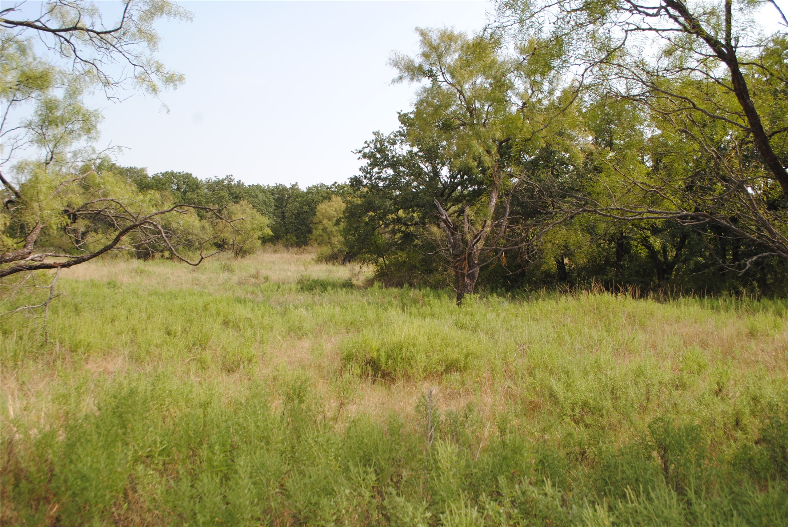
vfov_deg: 40.1
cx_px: 394
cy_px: 264
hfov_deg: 57.2
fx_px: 723
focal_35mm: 33
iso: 100
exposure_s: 1/200
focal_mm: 22
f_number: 7.1
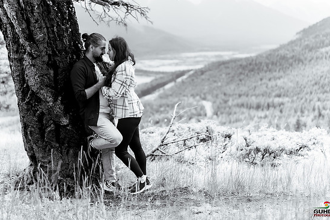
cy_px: 106
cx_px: 171
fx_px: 339
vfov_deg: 35.9
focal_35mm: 37
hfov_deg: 51.9
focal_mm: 35
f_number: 1.2
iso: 200
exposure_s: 1/3200
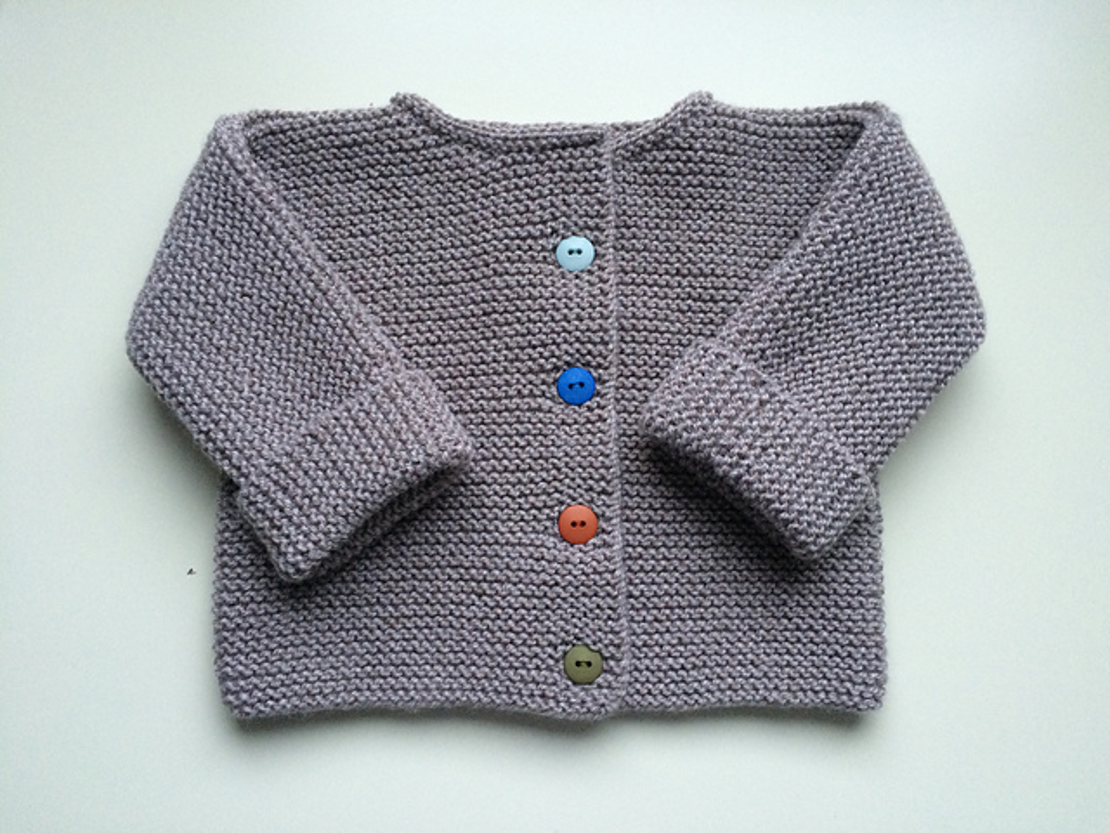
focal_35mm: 29
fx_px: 930
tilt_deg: -85.4
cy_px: 416
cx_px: 555
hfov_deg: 61.7
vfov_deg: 48.2
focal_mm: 4.15
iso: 200
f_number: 2.2
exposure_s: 1/30
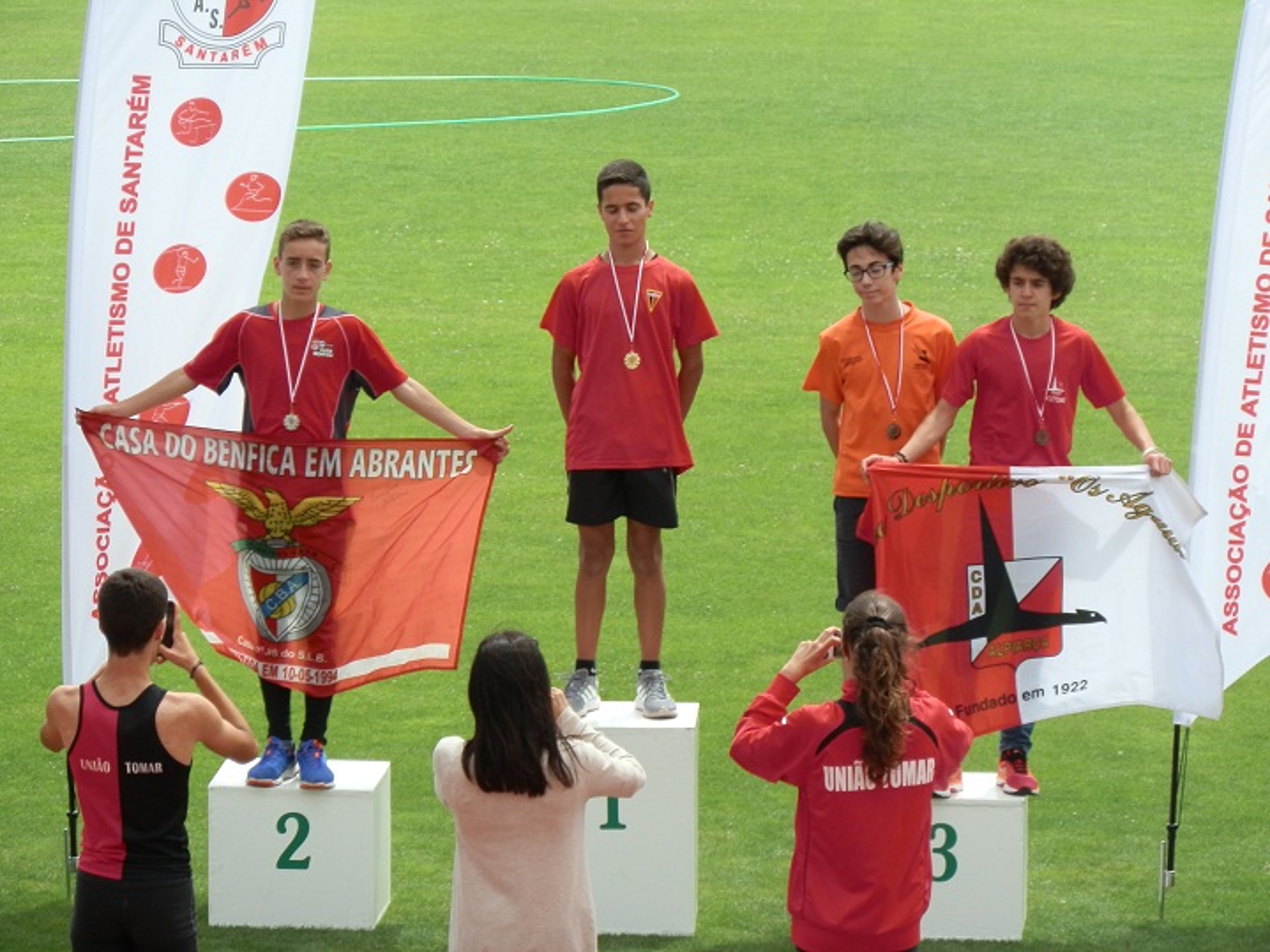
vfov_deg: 5.8
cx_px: 635
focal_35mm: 256
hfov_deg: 7.7
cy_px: 476
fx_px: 9391
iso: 64
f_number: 4.2
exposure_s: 1/400
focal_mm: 45.79
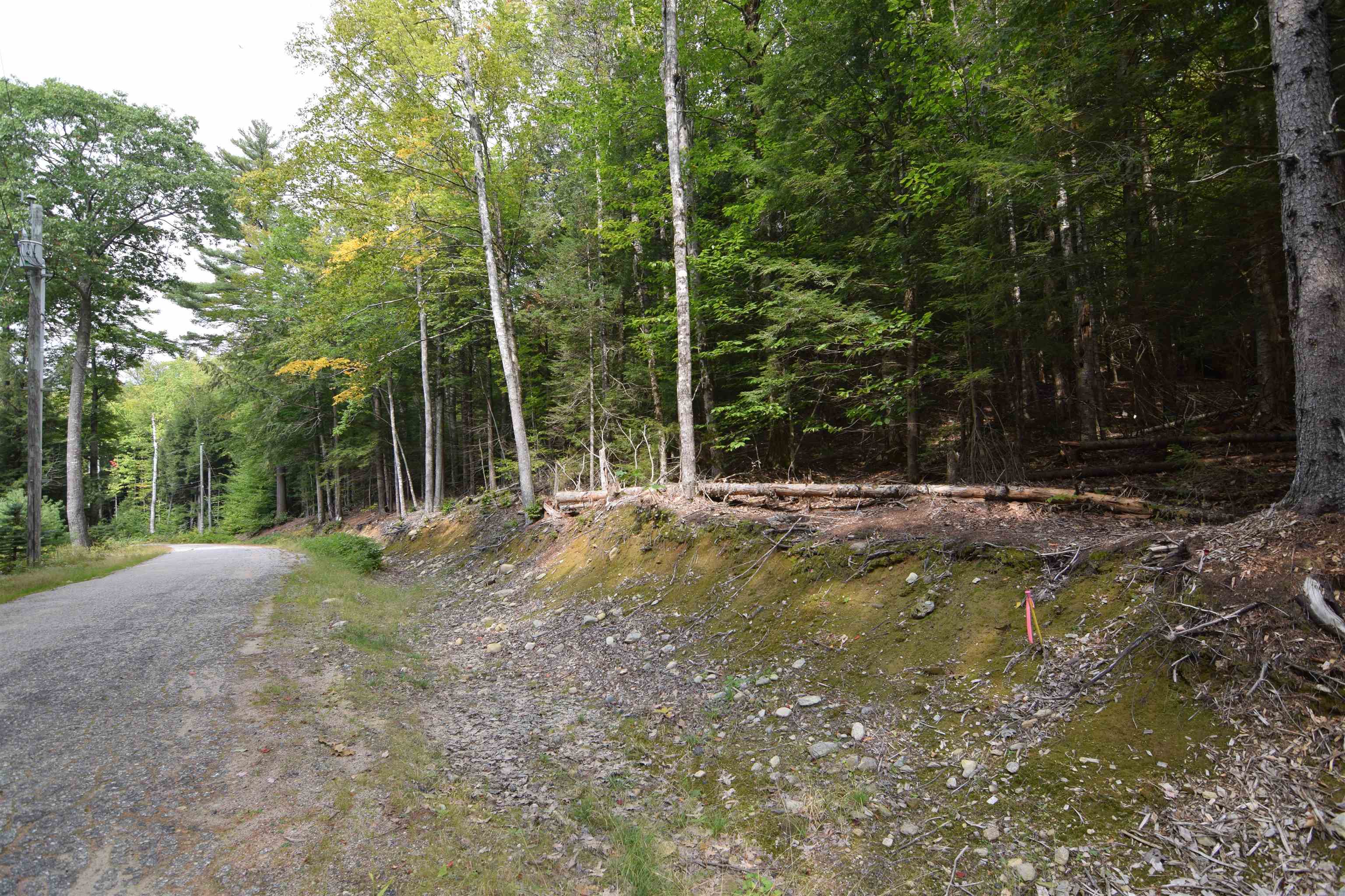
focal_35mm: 16
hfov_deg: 95.0
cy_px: 448
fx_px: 616
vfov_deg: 72.1
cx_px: 672
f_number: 6.3
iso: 100
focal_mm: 11
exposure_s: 1/160
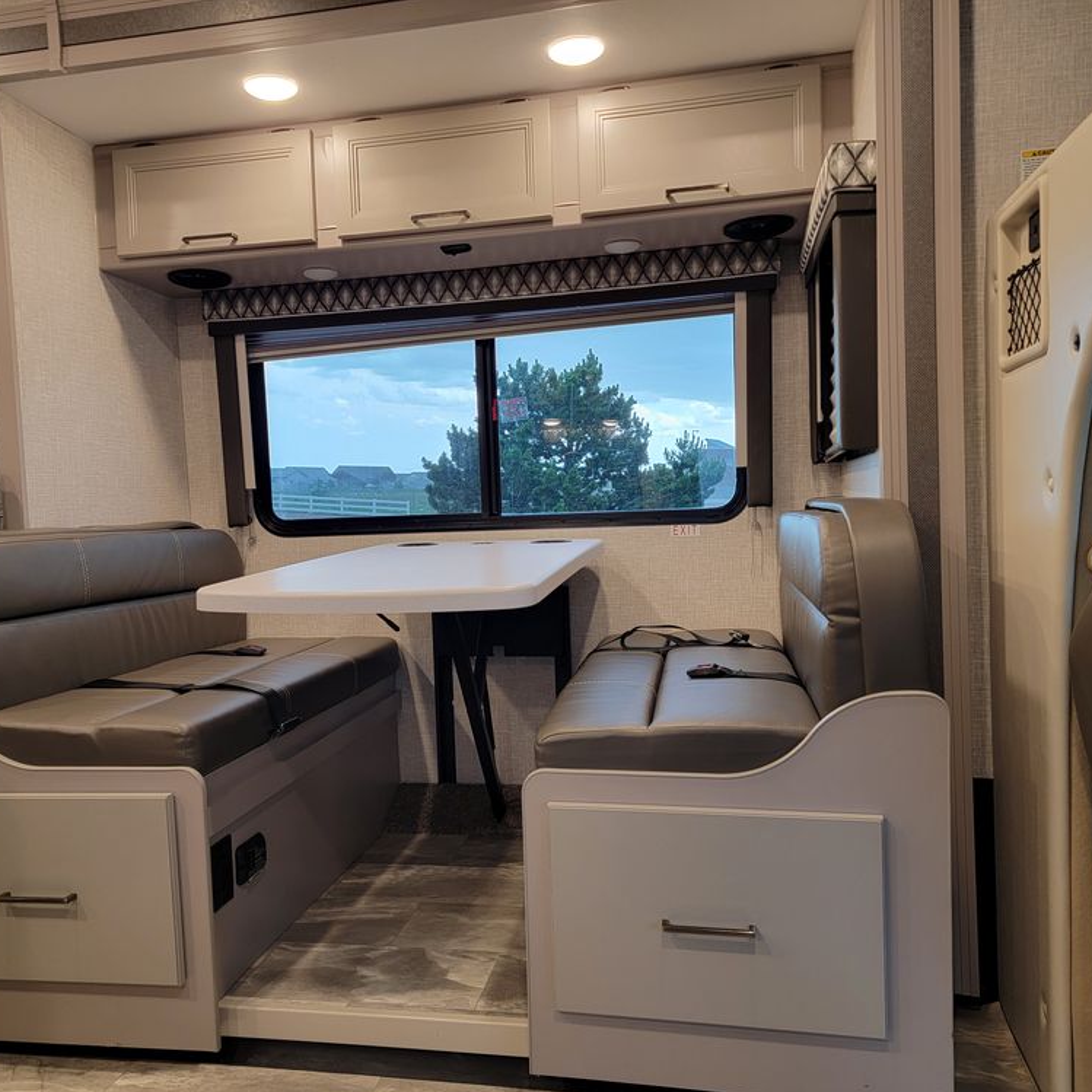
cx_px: 493
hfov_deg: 55.5
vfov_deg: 55.6
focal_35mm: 29
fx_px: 1035
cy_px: 558
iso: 80
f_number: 1.8
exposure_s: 1/30
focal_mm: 6.7
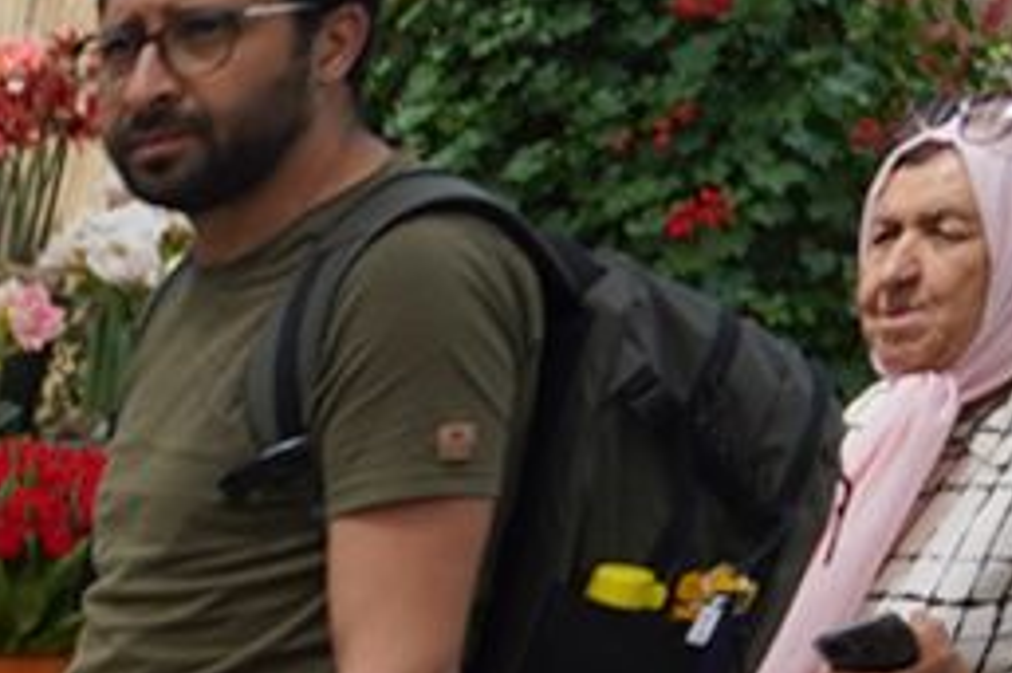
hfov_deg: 7.8
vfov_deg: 6.2
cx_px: -2906
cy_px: 2554
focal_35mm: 187
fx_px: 5253
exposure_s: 1/100
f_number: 7.1
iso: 100
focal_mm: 24
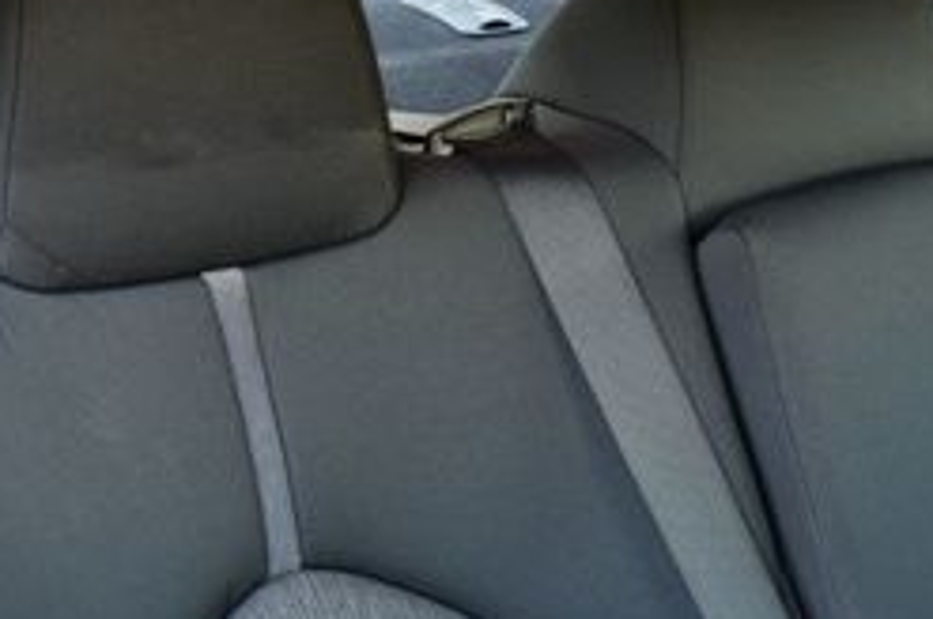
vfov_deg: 19.4
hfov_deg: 26.2
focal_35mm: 70
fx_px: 1812
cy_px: 381
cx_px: 1073
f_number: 6.3
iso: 400
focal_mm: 18
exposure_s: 1/20
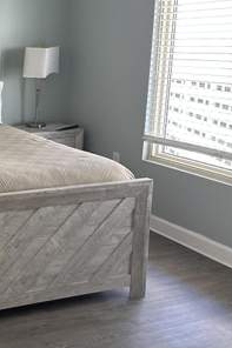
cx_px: -39
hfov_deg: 23.1
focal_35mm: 54
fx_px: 523
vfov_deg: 36.9
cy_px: 169
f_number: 1.78
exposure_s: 1/115
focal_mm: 6.86
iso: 250
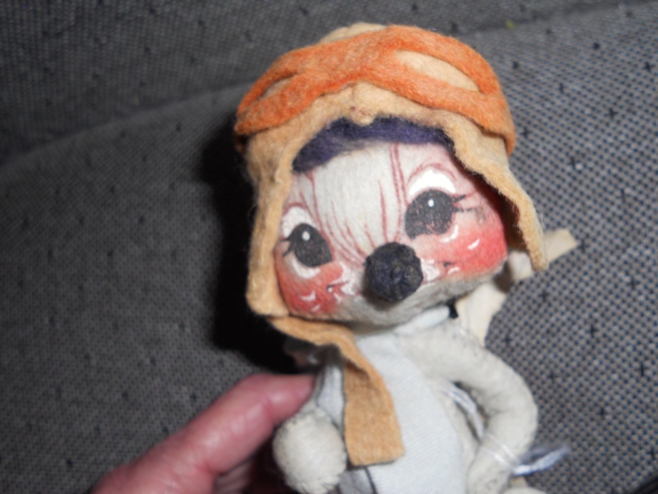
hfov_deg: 56.8
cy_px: 247
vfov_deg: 44.2
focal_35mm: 32
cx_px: 329
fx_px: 608
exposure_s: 1/25
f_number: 8.8
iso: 80
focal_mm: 5.8
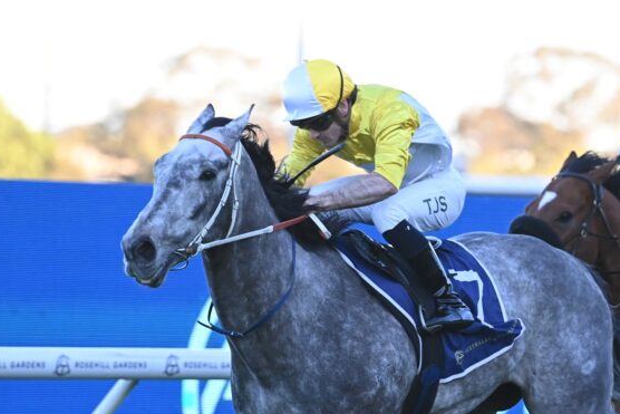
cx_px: 418
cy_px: 311
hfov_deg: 3.4
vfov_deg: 2.3
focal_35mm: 608
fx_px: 10473
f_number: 5.6
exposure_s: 1/1600
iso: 5000
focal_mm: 330
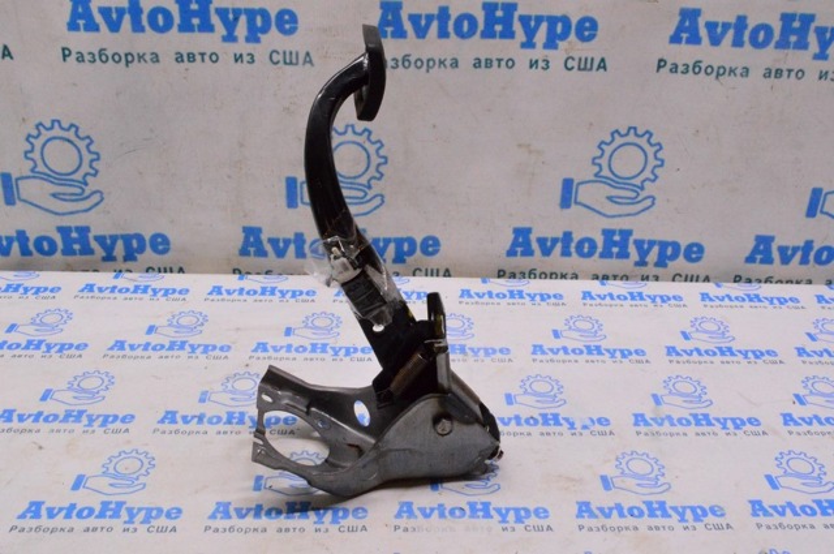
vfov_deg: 36.8
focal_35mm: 36
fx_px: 833
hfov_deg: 53.2
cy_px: 277
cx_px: 417
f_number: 25
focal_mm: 24
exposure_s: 1/40
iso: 6400
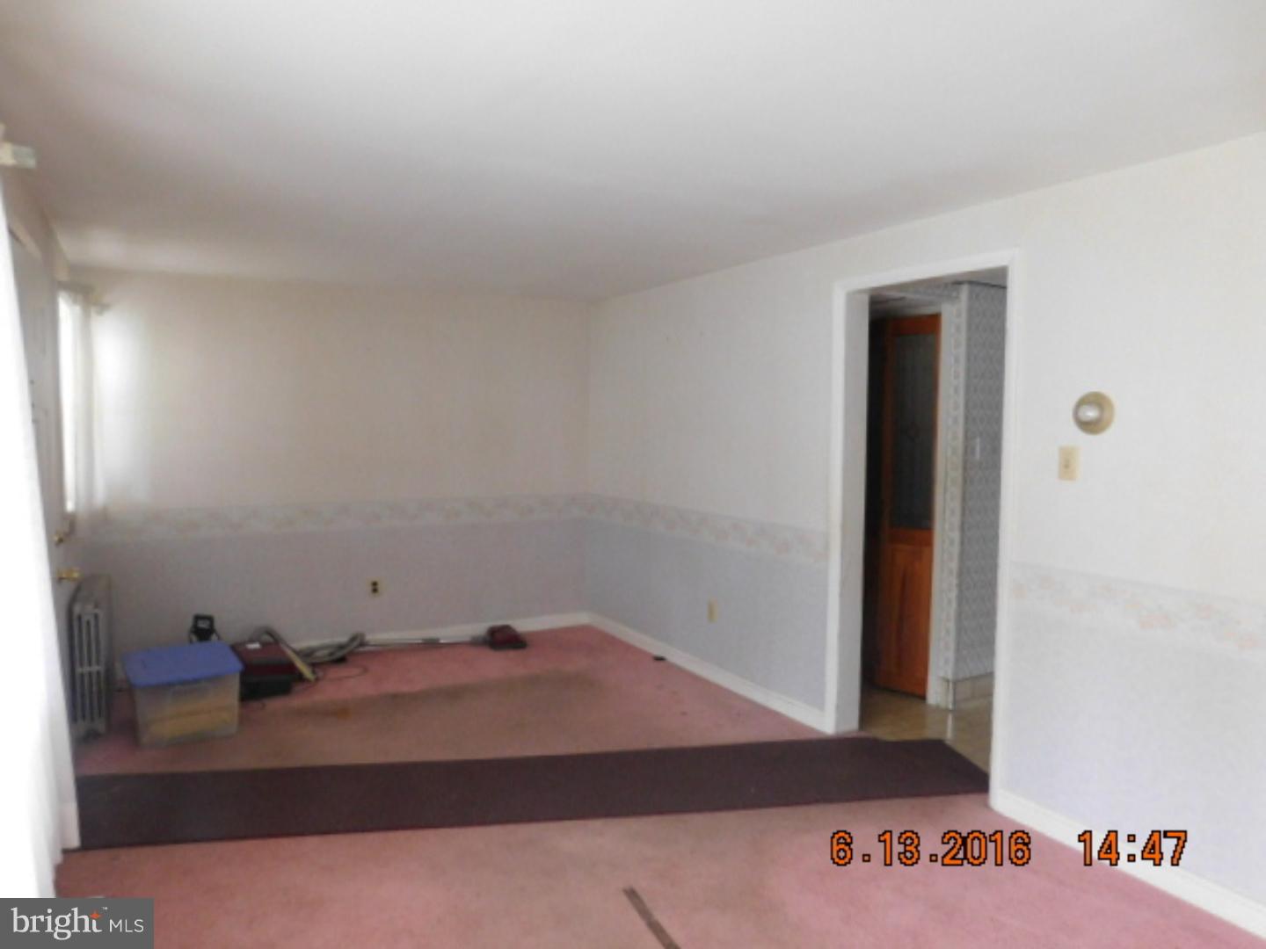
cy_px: 474
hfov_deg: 73.9
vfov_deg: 58.9
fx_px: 841
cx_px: 633
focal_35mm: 23
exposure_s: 1/20
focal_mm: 4
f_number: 3
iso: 400
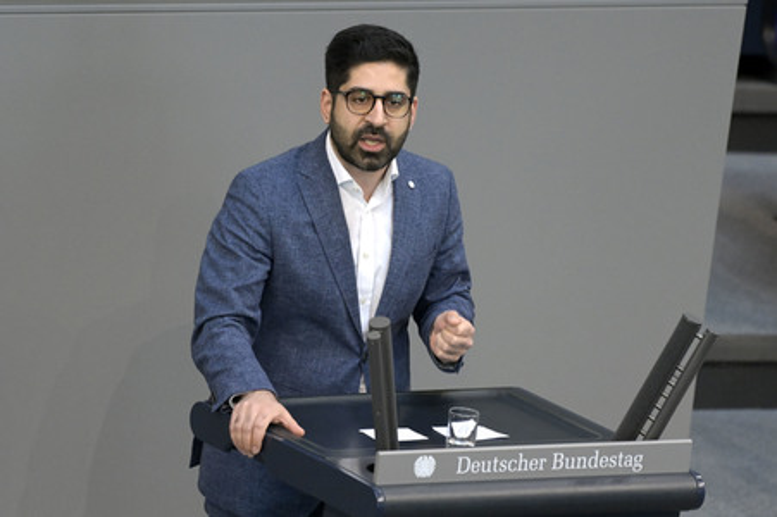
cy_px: 258
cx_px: 388
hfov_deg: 5.9
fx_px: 7548
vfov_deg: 3.9
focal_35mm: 350
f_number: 5.6
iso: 8000
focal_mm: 350
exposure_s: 1/500
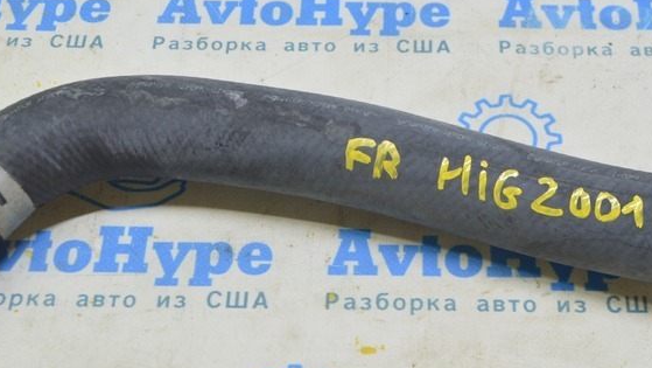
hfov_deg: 30.5
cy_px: 177
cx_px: 397
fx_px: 1193
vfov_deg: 17.5
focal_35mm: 69
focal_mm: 24
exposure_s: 1/20
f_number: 5.6
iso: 400
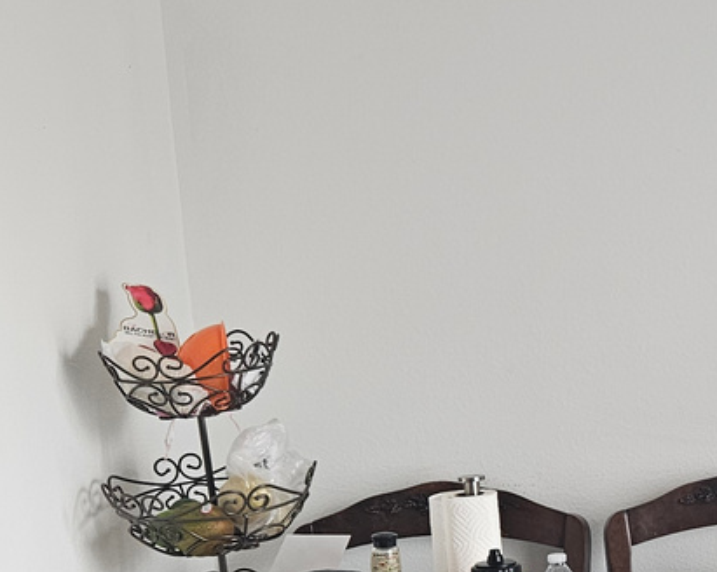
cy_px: 495
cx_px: 886
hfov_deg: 21.0
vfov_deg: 18.0
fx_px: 1781
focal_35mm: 84
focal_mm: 5.4
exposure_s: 1/207
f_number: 1.8
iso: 125
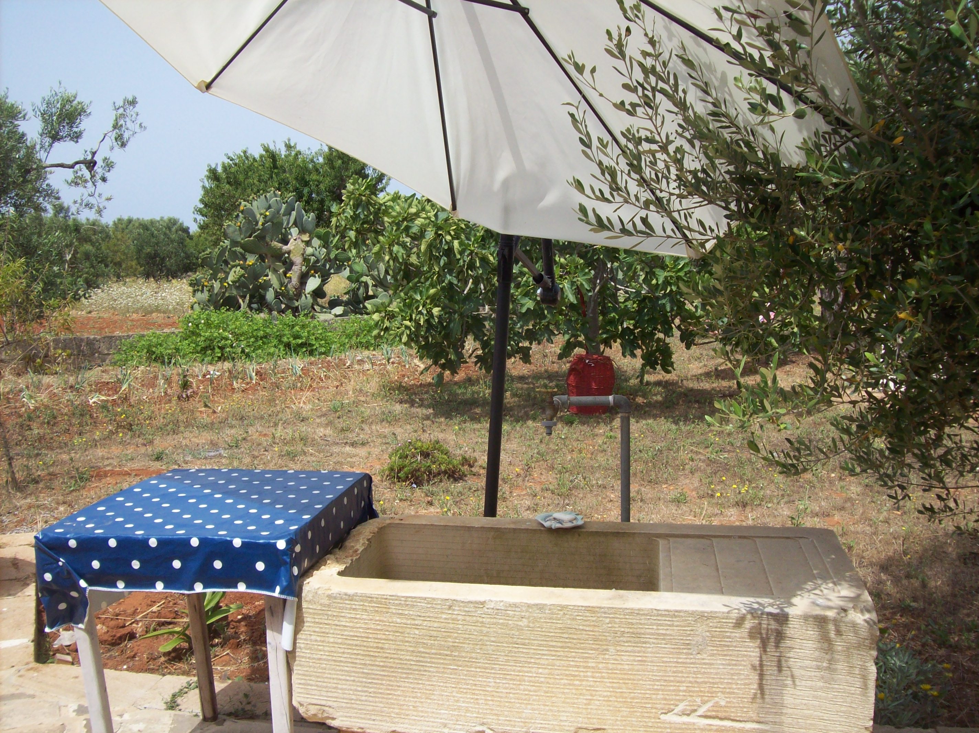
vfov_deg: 39.6
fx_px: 1018
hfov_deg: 51.4
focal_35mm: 36
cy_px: 366
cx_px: 490
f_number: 4.8
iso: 80
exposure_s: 1/462
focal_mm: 6
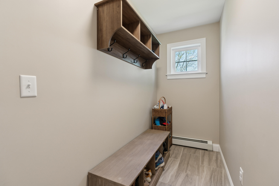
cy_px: 93
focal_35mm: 16
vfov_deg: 73.8
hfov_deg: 96.7
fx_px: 124
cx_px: 140
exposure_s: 1/13
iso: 320
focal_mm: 16
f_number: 7.1
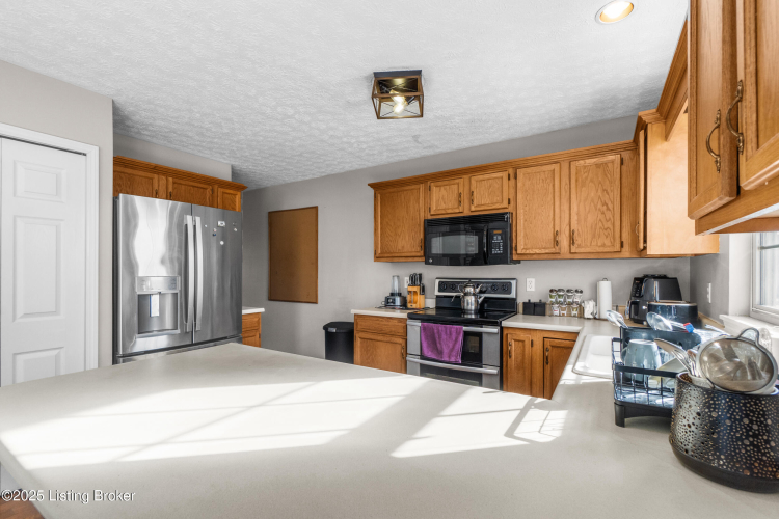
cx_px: 390
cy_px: 260
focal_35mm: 15
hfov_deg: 100.4
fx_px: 325
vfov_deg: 77.3
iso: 400
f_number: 8
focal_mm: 10
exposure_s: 1/30
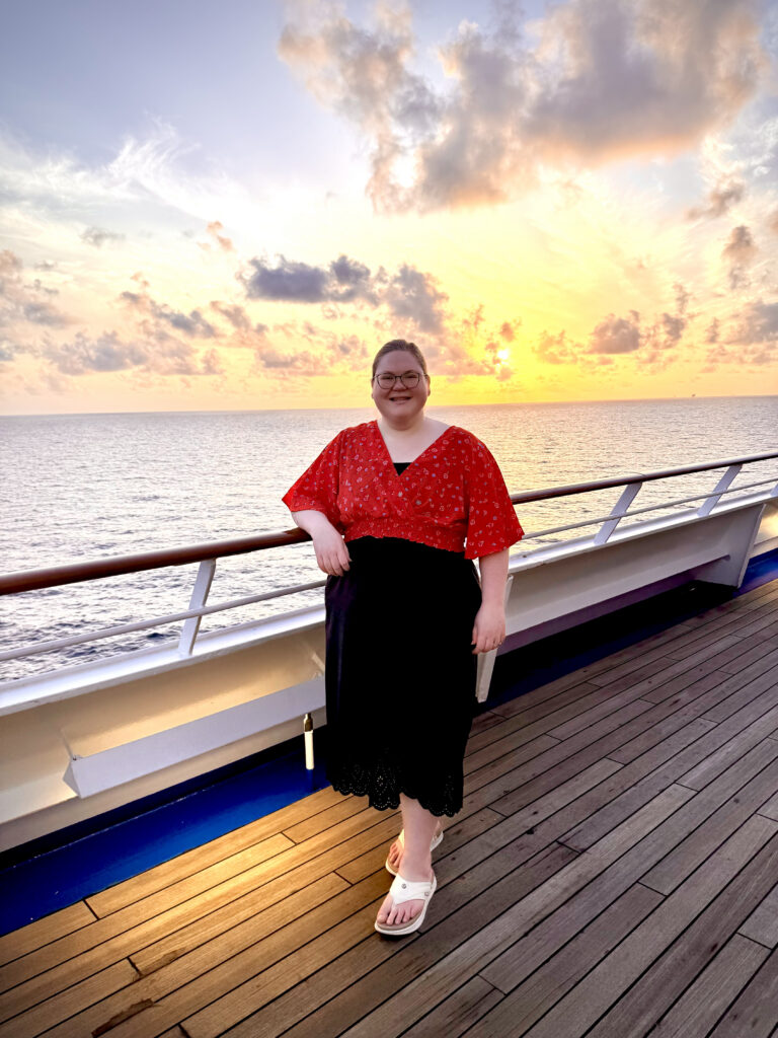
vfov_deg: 71.6
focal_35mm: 24
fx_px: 719
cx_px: 389
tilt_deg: -10.5
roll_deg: +0.7
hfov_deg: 56.8
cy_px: 519
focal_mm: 6.76
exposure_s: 1/1311
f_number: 1.78
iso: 80
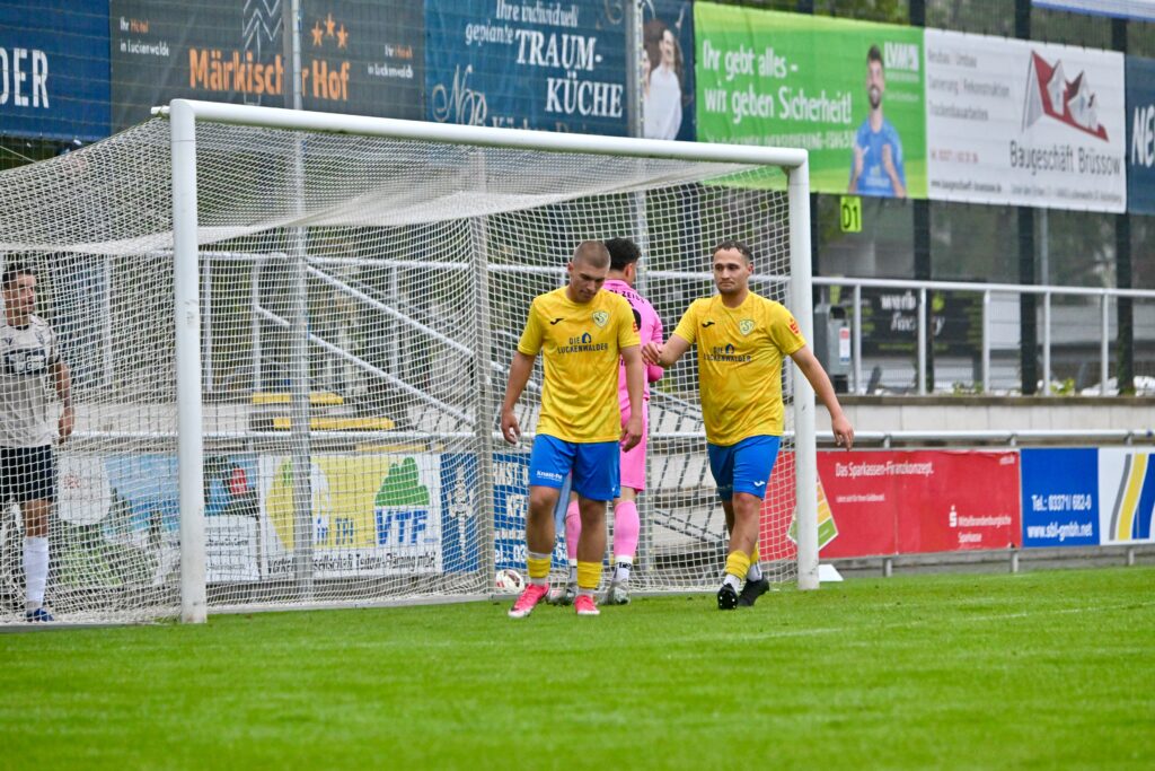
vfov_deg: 6.0
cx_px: 578
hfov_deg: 8.9
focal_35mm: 230
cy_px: 386
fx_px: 7380
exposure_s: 1/1600
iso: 3200
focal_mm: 230
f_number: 5.3
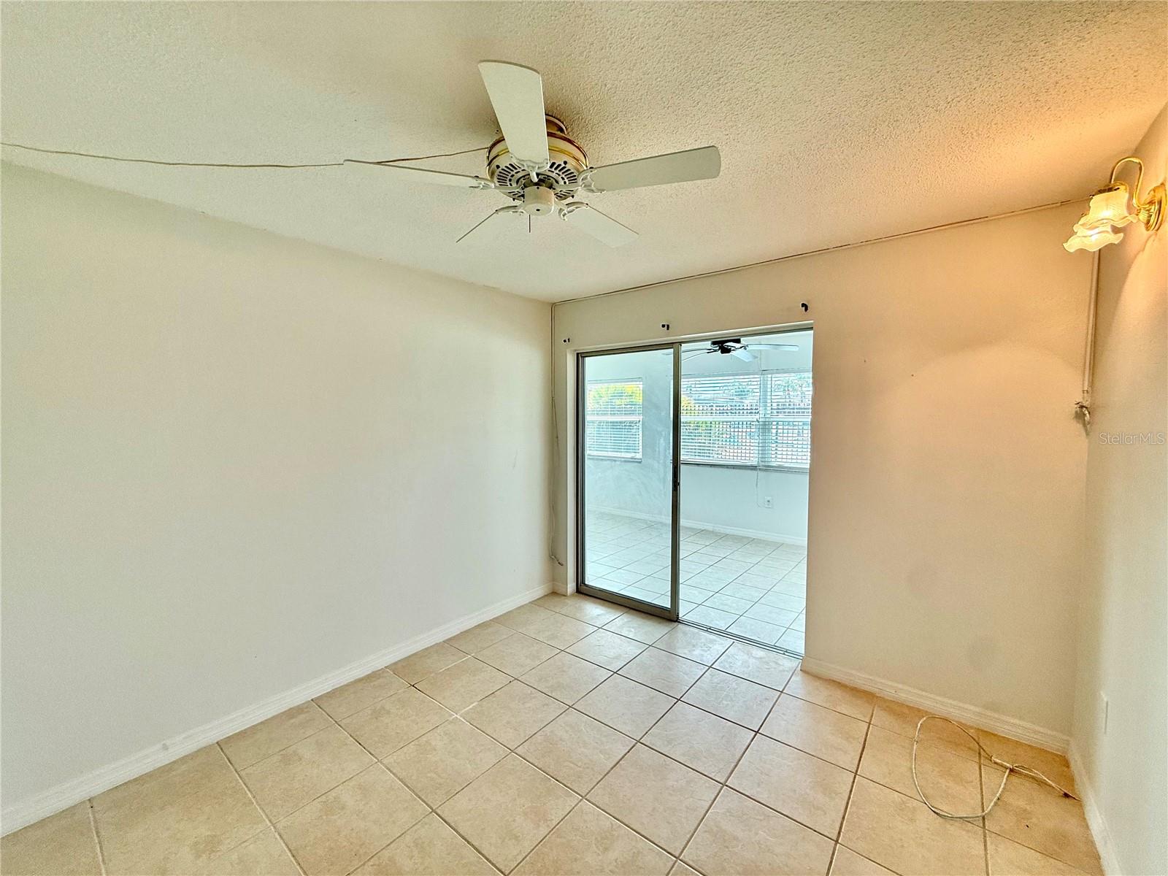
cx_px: 584
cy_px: 438
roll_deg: -0.3
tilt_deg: -2.4
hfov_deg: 102.1
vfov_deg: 85.7
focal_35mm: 14
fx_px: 472
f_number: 2.2
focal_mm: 2.22
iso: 64
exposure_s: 1/132
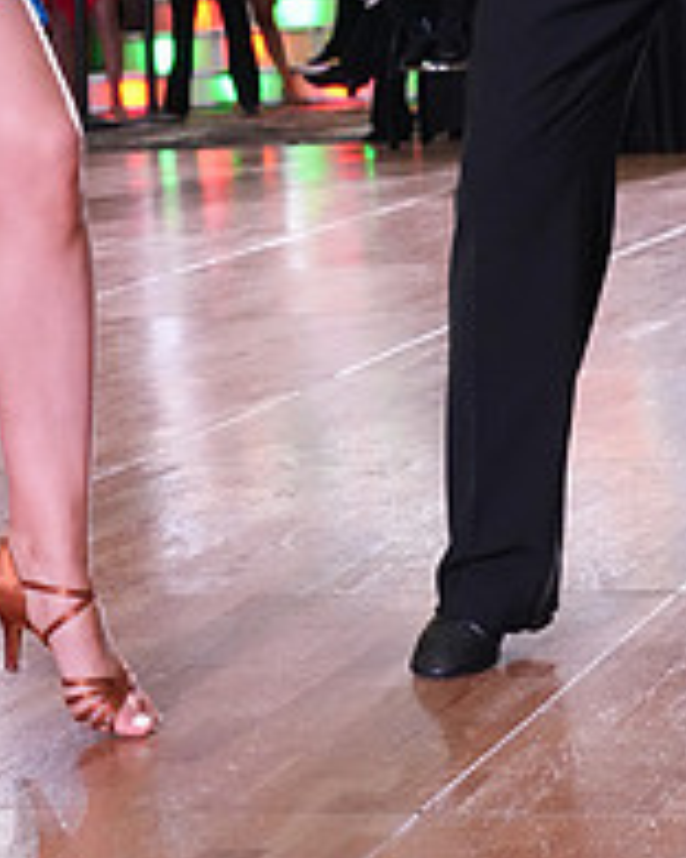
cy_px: -326
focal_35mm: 137
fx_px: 3477
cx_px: 306
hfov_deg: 11.3
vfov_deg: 13.4
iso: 5000
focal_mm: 49
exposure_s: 1/320
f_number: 6.3
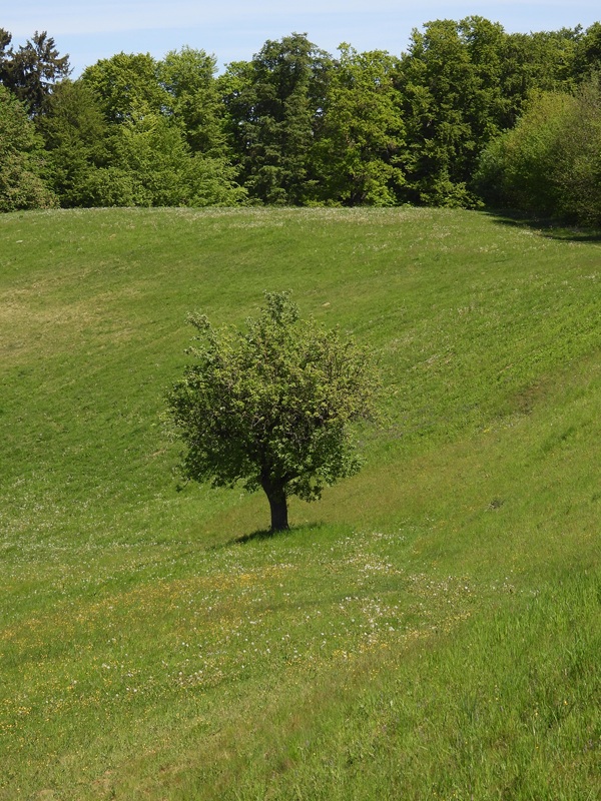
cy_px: 400
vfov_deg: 14.6
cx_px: 300
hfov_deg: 11.0
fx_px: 3125
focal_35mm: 135
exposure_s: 1/640
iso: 100
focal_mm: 24.1
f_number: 4
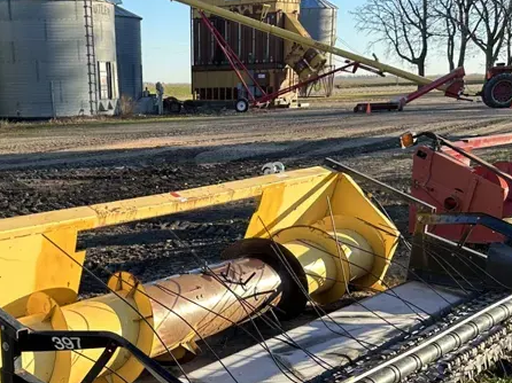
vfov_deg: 24.9
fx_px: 828
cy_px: 376
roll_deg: +2.3
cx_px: 170
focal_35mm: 56
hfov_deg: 34.1
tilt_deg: -18.1
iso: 50
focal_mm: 5.7
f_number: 1.5
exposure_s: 1/678
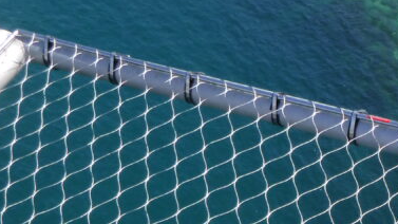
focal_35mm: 74
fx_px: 781
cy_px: 309
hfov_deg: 27.7
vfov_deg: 15.4
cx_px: 345
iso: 160
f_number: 3.9
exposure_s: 1/500
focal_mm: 4.5
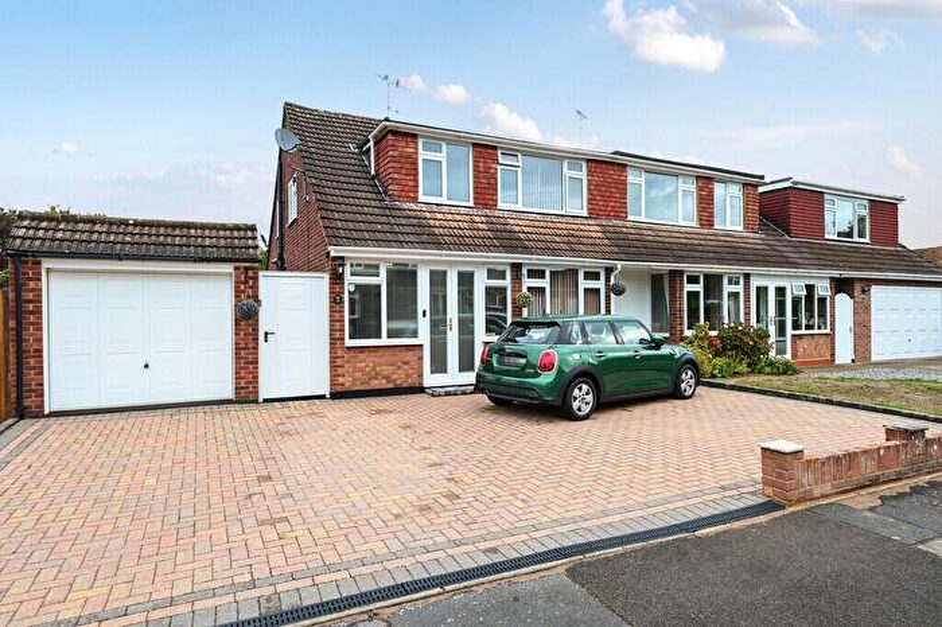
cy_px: 314
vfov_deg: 61.9
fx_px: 523
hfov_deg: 84.0
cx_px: 471
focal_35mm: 20
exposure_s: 1/250
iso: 400
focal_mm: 20
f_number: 5.6
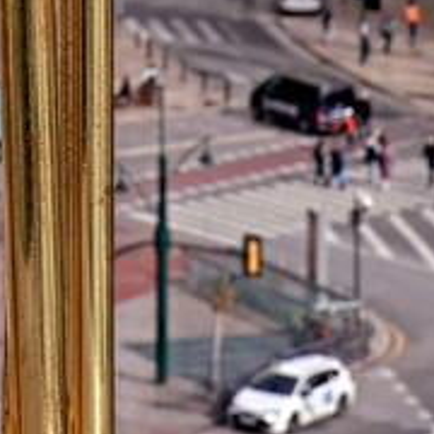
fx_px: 4156
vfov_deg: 5.7
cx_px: -420
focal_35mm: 293
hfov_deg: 5.8
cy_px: -717
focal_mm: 31
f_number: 13
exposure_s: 1/320
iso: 160
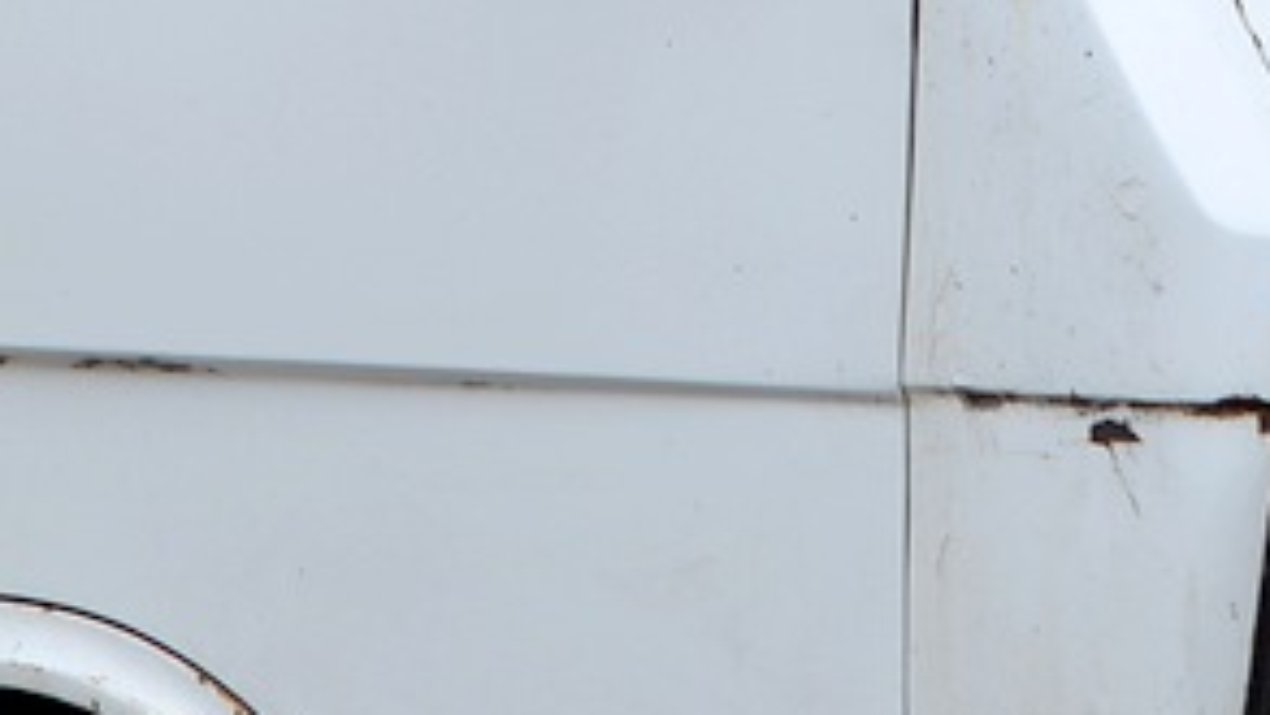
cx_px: 199
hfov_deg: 10.3
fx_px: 7040
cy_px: -212
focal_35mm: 209
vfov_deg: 5.8
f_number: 5.6
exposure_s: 1/160
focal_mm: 26
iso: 200
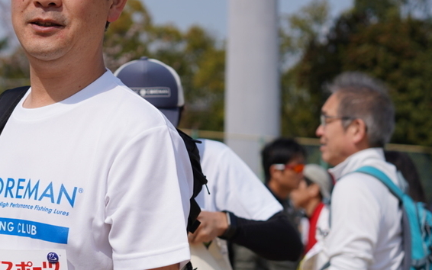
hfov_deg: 17.3
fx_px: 1401
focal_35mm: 119
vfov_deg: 11.0
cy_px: 152
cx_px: 38
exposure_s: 1/2000
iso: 100
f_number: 4
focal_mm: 55
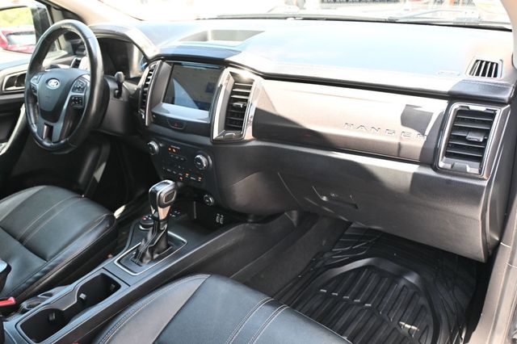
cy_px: 172
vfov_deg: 44.6
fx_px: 420
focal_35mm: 29
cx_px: 258
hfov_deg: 63.2
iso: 800
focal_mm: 19.5
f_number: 3.8
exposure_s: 1/125
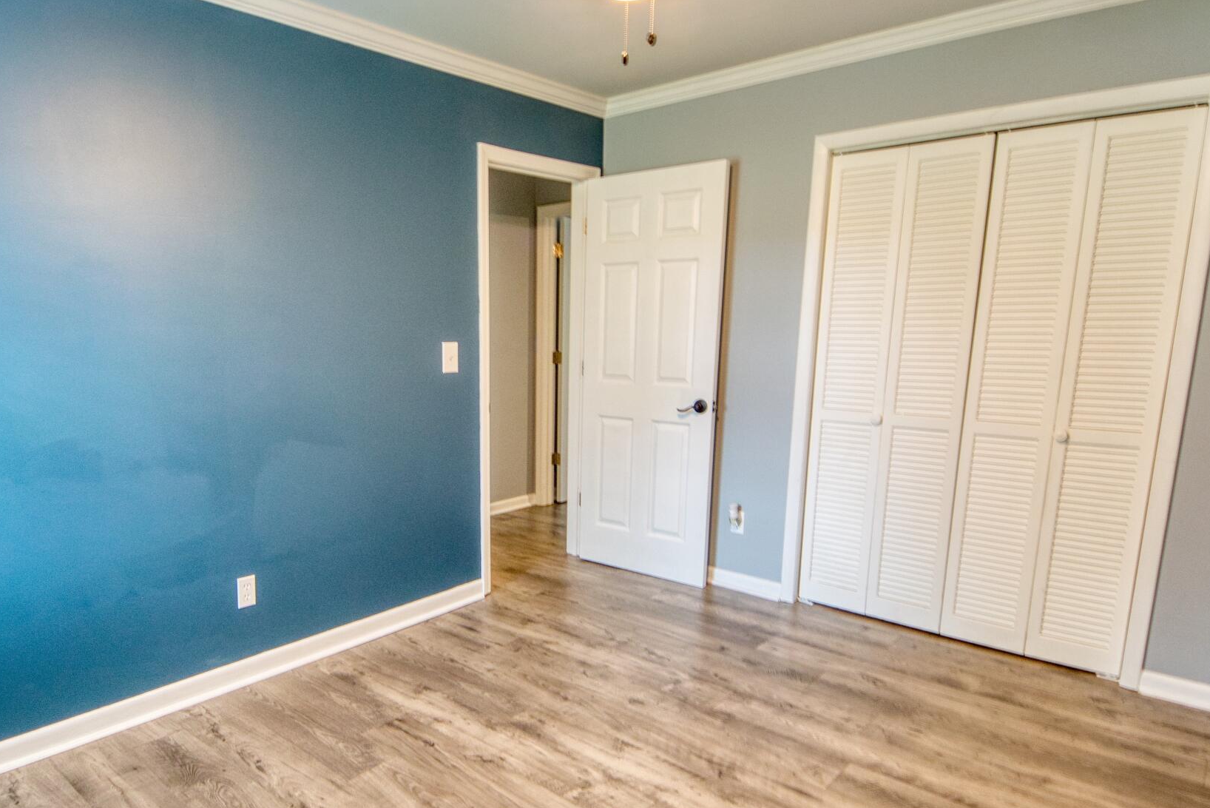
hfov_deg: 77.7
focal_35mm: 22
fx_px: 740
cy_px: 466
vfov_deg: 57.0
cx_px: 484
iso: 200
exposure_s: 1/5
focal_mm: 8
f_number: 9
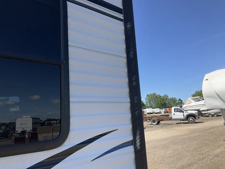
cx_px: 112
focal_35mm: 29
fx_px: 188
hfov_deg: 61.7
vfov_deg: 48.2
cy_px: 84
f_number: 1.8
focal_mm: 3
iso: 25
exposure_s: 1/1412
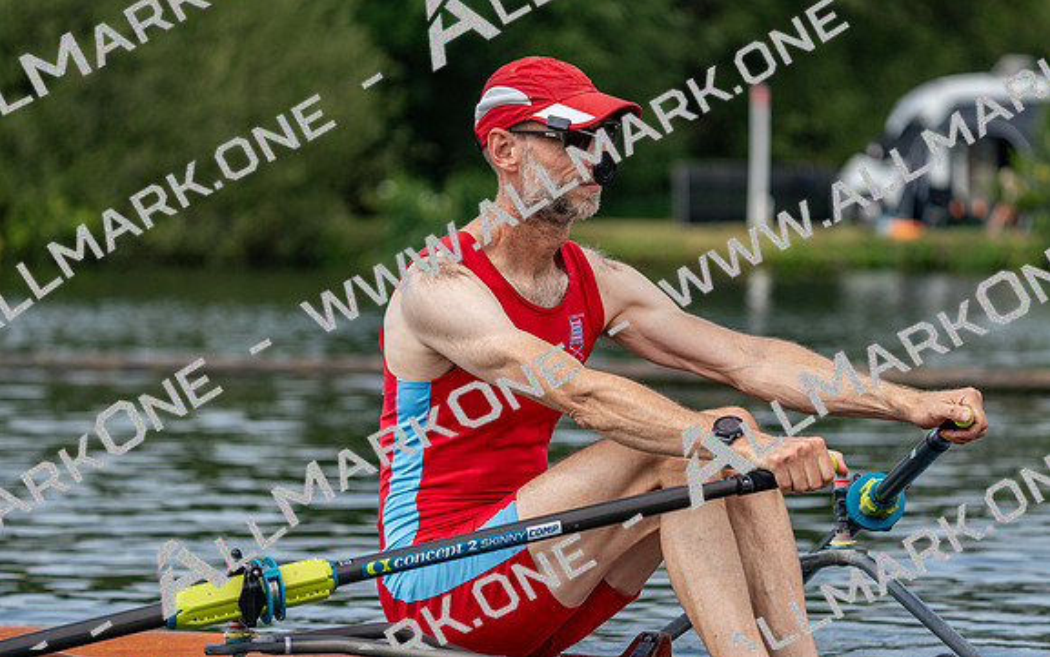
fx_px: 5868
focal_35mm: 205
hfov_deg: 10.2
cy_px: 338
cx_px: 526
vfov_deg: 6.4
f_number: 5.6
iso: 400
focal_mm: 200
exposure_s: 1/1600
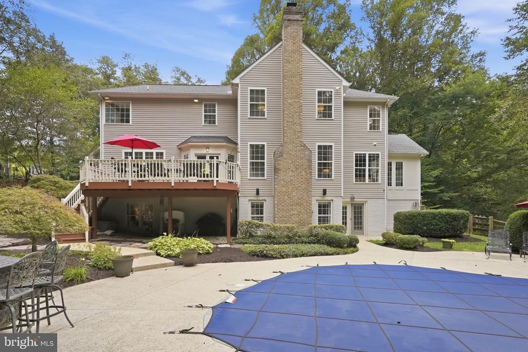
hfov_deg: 96.7
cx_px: 264
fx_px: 235
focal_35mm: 16
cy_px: 176
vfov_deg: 73.8
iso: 2500
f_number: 8
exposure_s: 1/1000
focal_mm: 16
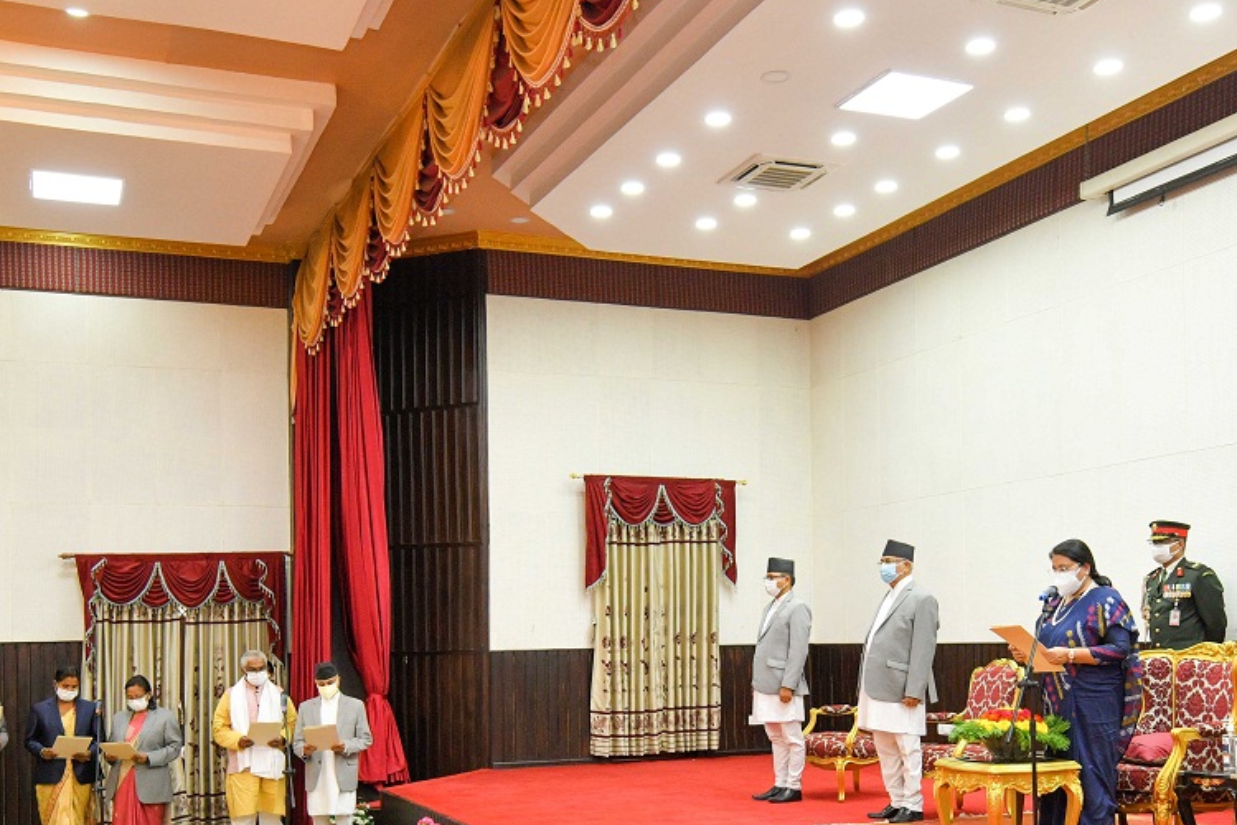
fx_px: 1237
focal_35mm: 36
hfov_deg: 52.4
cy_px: 625
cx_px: 445
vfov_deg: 36.0
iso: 800
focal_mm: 18
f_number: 4
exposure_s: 1/100
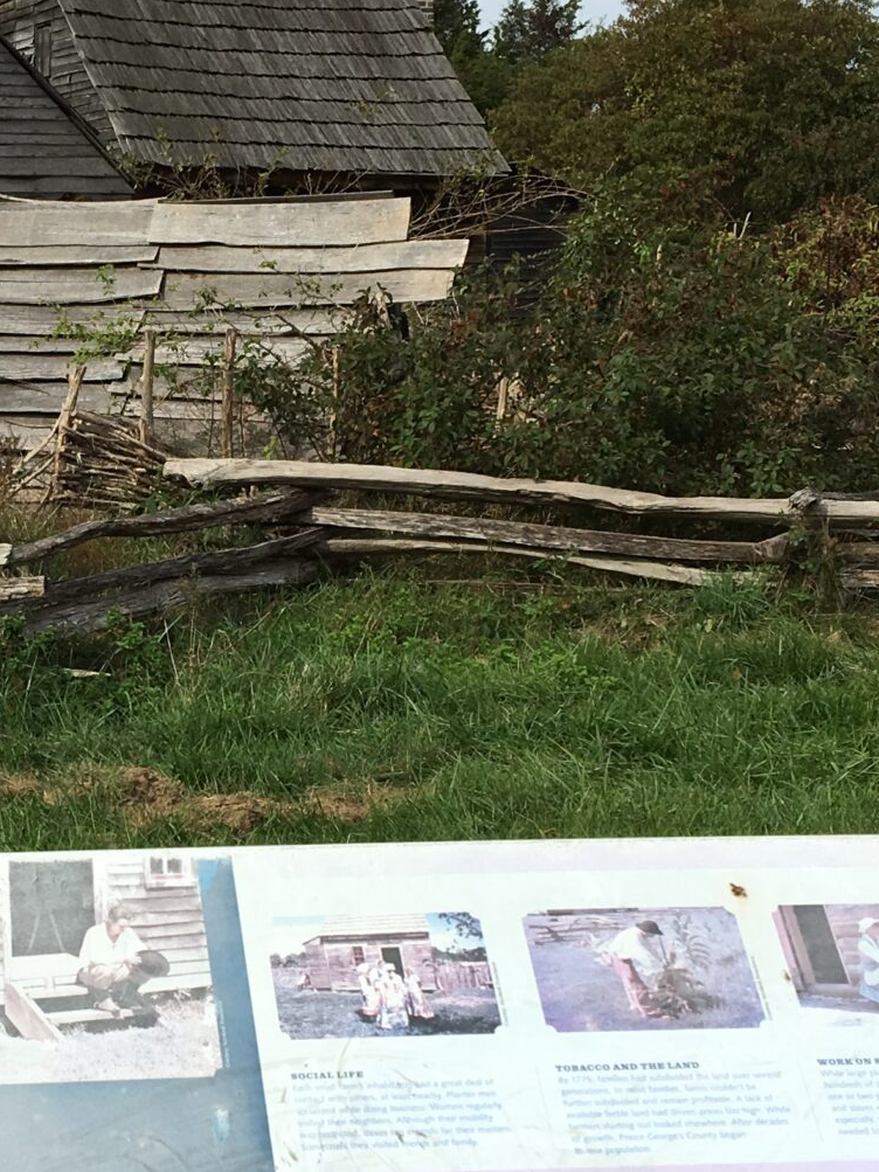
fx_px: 2506
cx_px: 86
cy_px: 714
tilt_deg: -8.7
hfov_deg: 19.5
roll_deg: +0.0
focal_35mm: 74
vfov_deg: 26.3
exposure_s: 1/1923
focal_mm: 4.15
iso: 25
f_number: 2.2
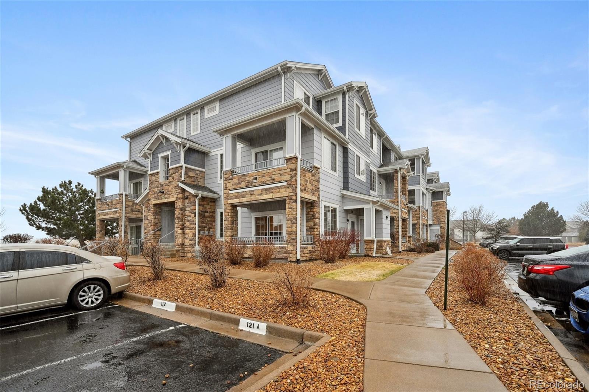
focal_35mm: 16
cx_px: 294
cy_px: 196
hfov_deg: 98.6
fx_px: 254
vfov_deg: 75.5
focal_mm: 15.5
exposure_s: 1/50
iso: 400
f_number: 10
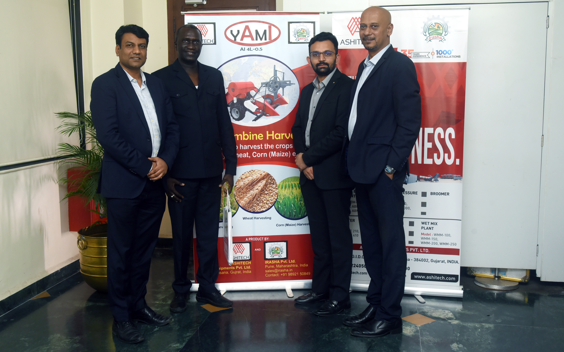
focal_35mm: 39
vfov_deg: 32.8
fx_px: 599
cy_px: 165
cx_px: 280
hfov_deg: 50.4
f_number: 6.3
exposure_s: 1/125
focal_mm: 38
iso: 800
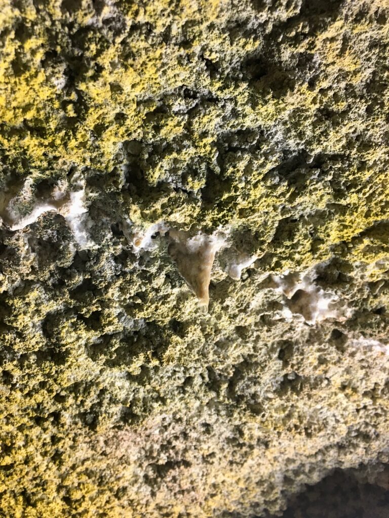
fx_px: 435
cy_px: 259
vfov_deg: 61.7
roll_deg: +2.6
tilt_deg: +30.4
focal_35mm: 29
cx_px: 194
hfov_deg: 48.2
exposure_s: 1/30
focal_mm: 4.15
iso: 80
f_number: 2.2
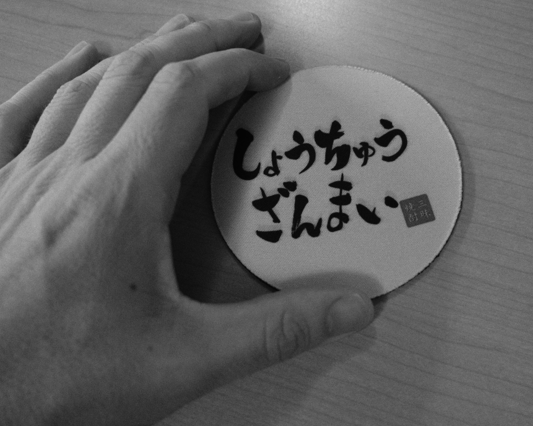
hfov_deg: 55.2
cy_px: 213
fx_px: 505
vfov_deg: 45.8
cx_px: 322
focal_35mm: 32
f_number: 2.8
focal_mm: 18.3
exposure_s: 1/30
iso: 1600
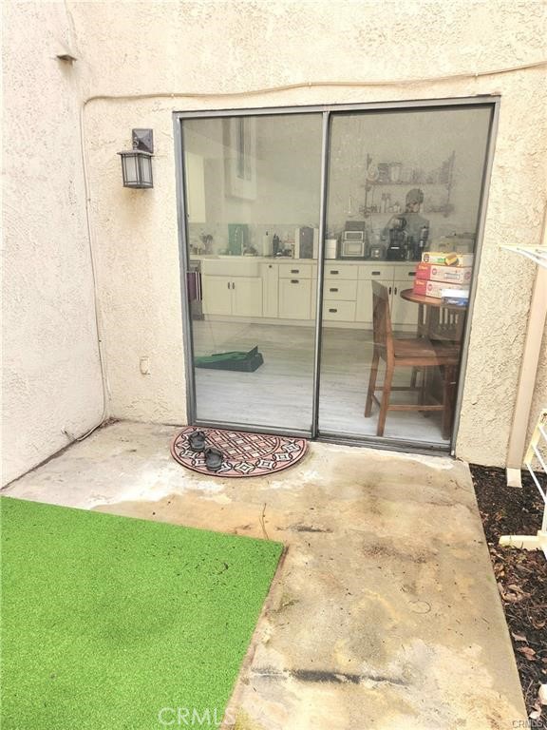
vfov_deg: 73.9
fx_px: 485
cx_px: 274
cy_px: 365
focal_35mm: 23
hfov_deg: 58.9
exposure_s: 1/182
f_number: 1.8
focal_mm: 5.4
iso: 100
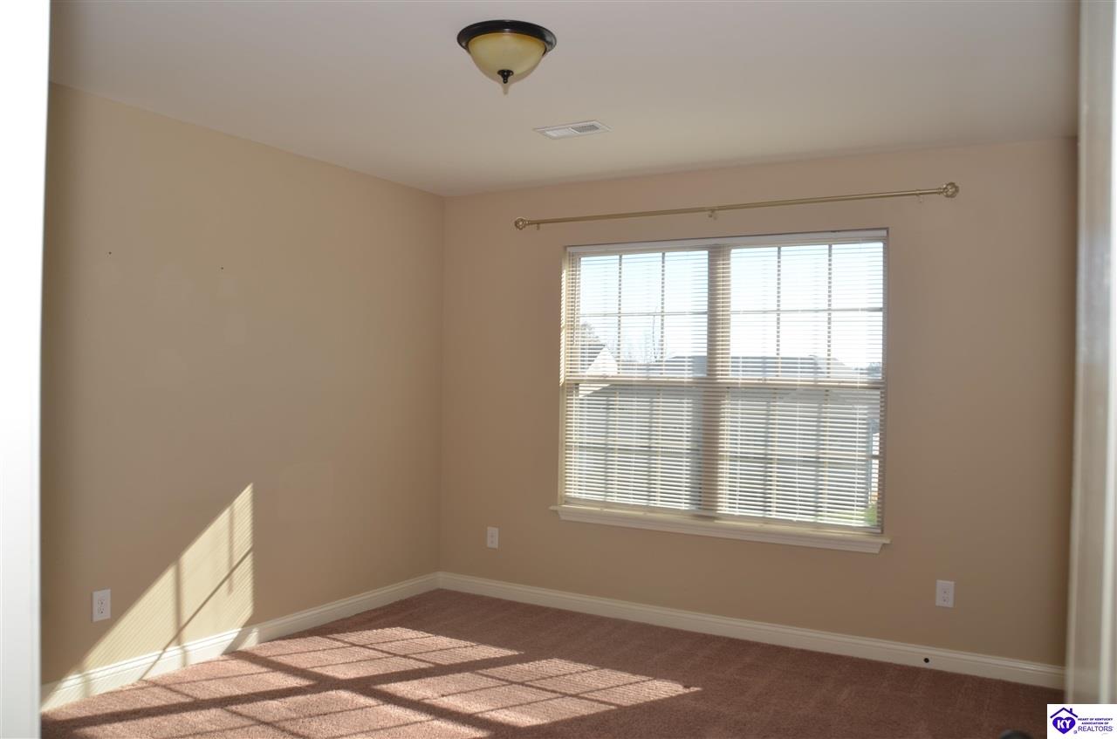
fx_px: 836
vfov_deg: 47.7
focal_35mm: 27
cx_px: 558
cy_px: 370
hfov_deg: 67.5
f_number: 5.6
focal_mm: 18
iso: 100
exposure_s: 1/125
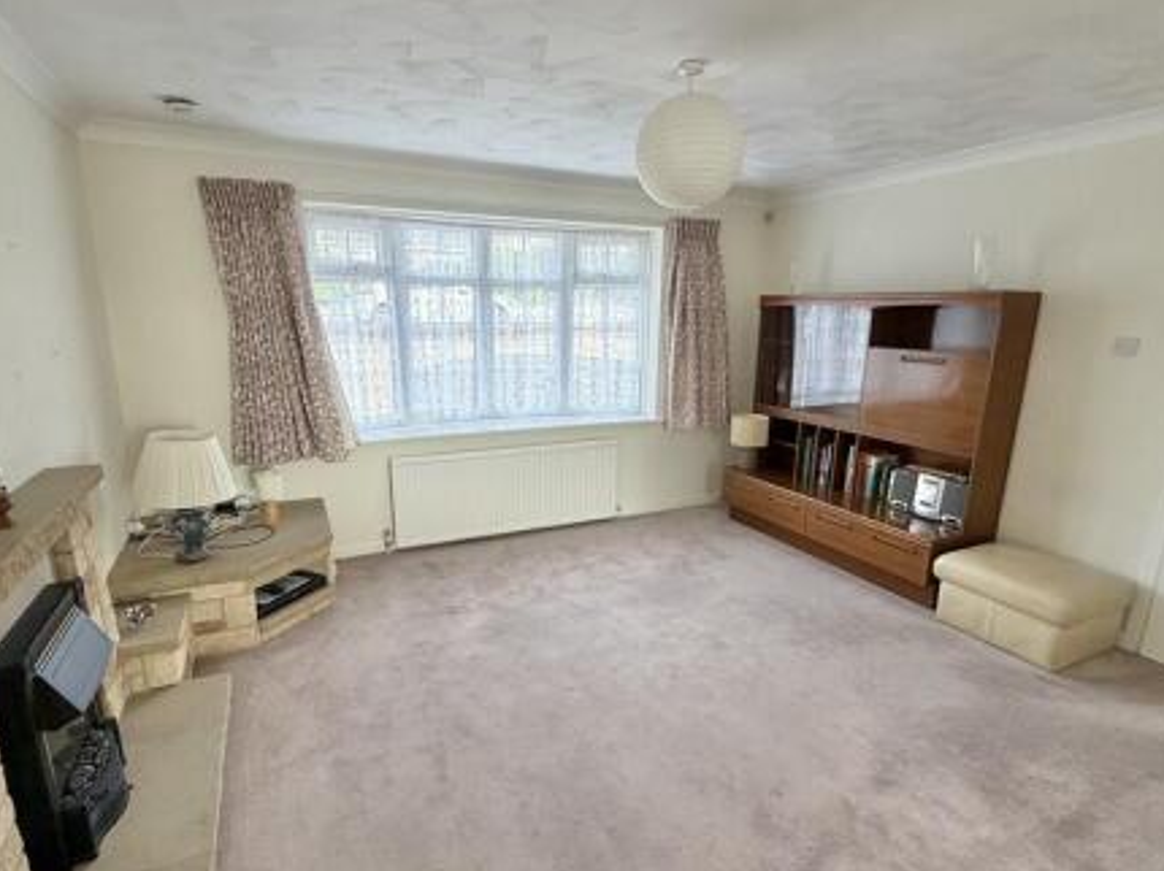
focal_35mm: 19
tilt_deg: -14.8
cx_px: 583
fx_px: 639
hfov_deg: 84.7
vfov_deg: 68.5
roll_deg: -0.1
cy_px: 475
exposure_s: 1/121
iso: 200
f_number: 2.2
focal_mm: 2.22
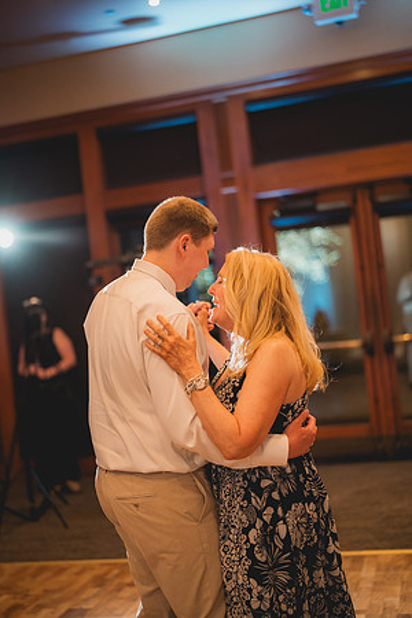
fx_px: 858
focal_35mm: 50
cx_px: 206
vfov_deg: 39.6
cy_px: 309
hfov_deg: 27.0
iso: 1250
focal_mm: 50
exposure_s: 1/400
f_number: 1.4
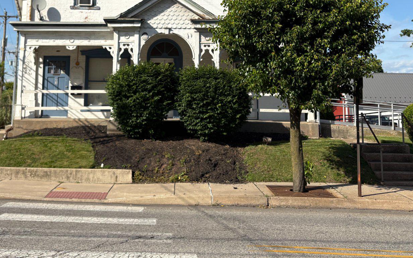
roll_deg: -0.9
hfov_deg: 43.3
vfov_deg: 27.0
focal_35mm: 46
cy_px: 24
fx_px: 518
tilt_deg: +9.0
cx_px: 171
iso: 50
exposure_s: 1/4065
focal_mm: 5.96
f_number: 1.6
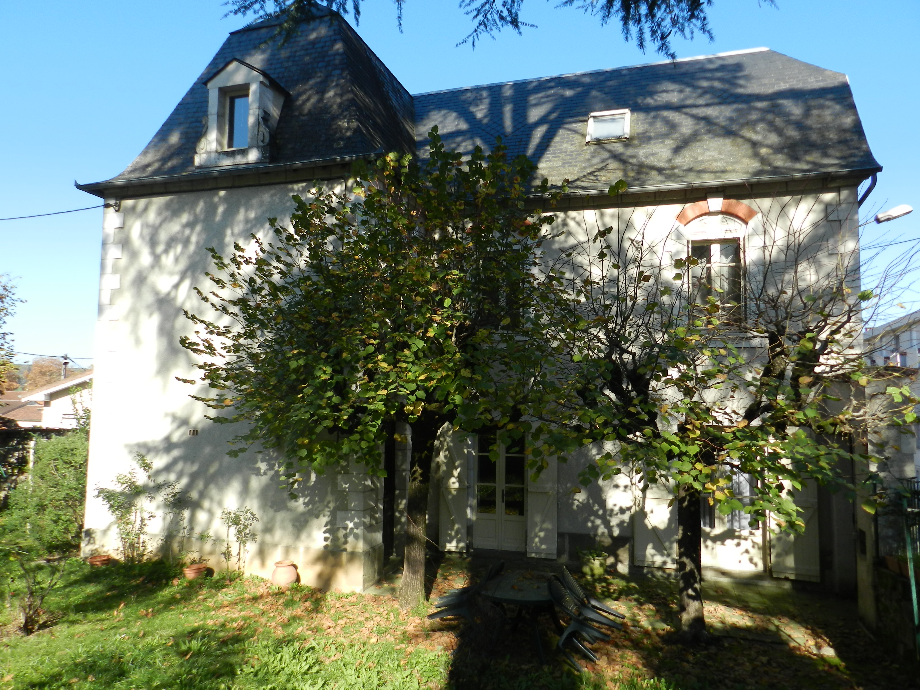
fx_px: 664
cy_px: 345
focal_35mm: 25
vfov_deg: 54.9
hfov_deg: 69.4
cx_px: 460
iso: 160
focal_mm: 4.5
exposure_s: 1/640
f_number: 3.5
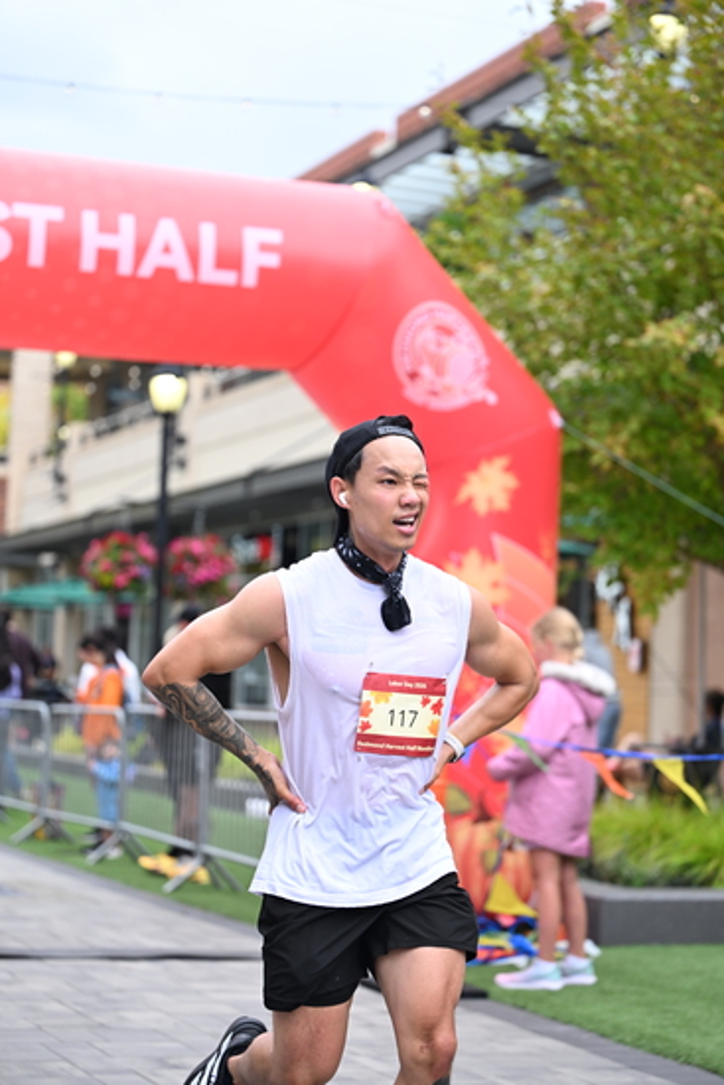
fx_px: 2351
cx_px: 362
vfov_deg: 26.0
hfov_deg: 17.5
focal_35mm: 78
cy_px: 542
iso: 640
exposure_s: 1/1600
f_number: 2.8
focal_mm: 78
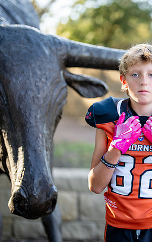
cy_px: 123
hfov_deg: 15.8
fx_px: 536
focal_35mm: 81
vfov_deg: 25.5
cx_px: 156
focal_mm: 50
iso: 200
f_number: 1.2
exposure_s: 1/2000
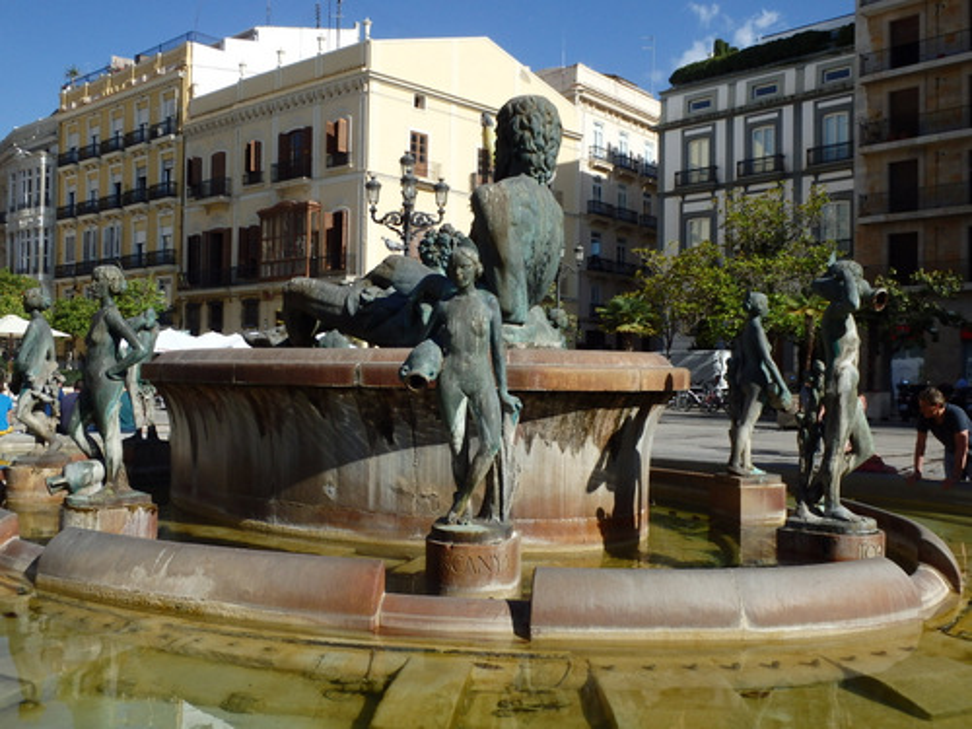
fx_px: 955
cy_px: 364
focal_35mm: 34
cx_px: 486
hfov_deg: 54.0
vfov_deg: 41.8
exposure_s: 1/100
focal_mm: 6.1
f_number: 13
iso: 125
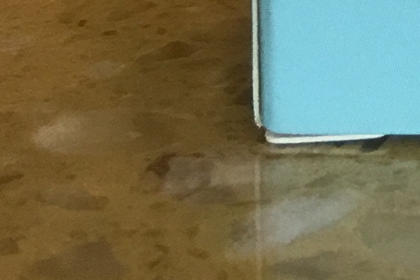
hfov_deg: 10.3
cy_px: -726
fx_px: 2112
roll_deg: +0.3
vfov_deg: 6.5
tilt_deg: -2.1
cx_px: 907
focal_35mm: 181
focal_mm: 4.15
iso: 40
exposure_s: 1/30
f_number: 2.2
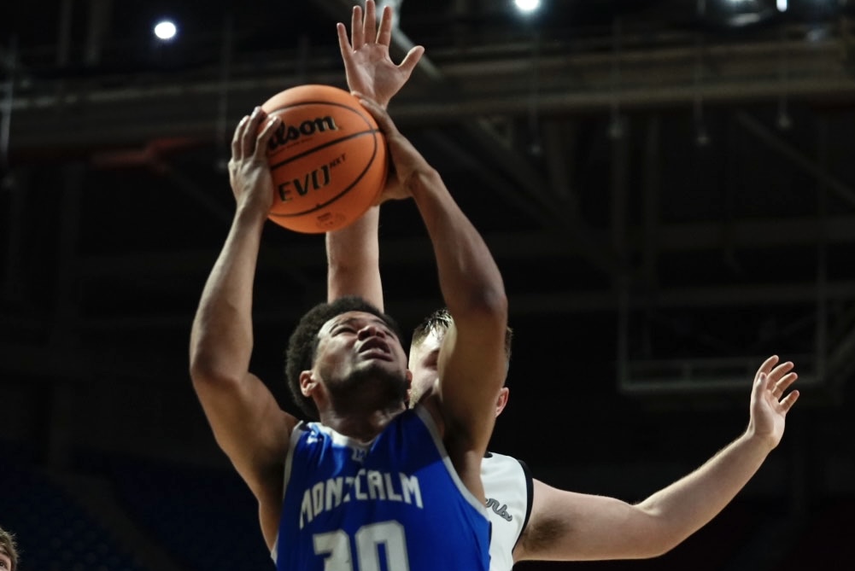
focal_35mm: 113
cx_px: 396
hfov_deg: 18.1
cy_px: 331
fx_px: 2686
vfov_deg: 12.1
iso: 4000
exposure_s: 1/1000
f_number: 3.2
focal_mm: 70
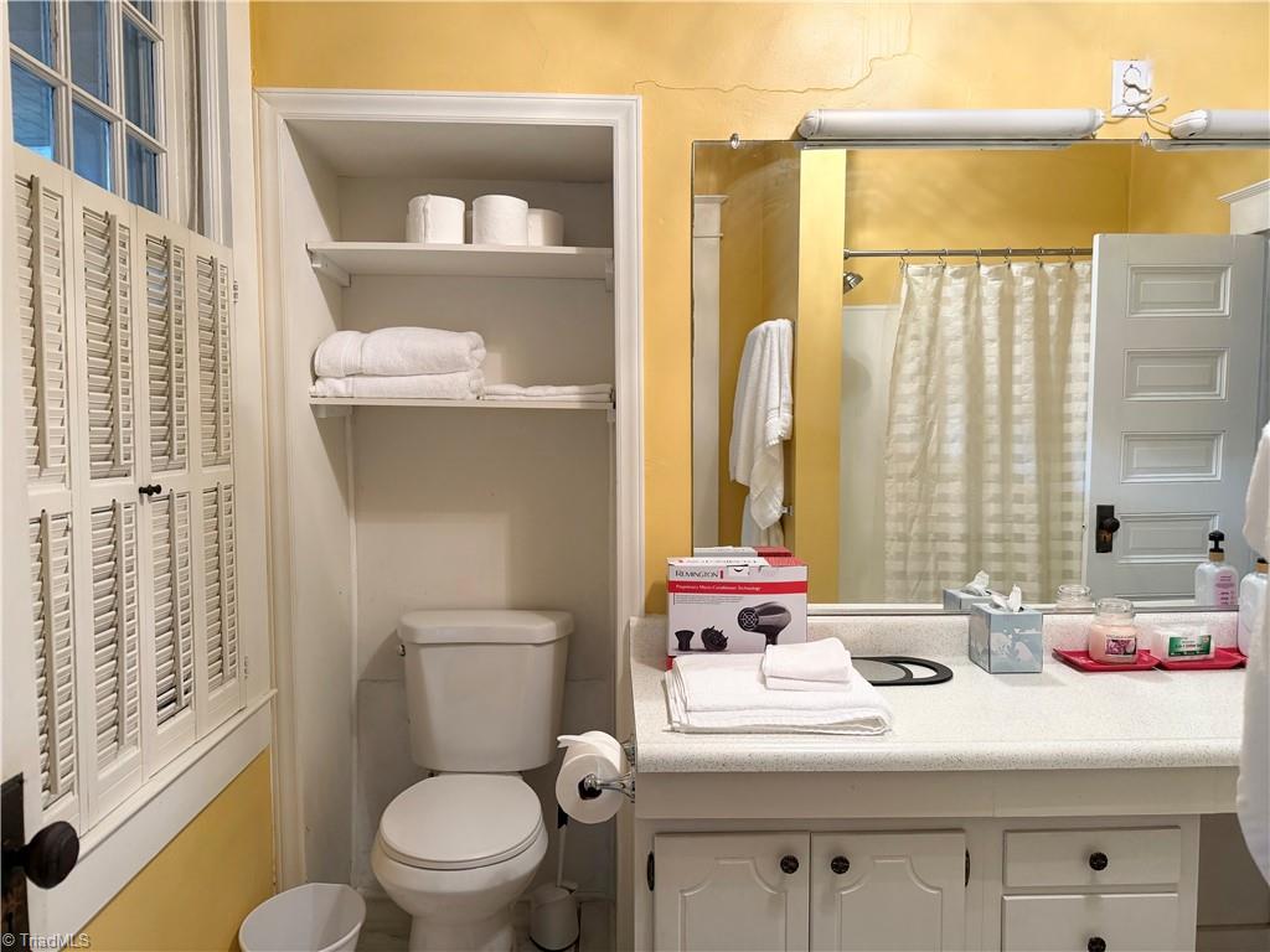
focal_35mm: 24
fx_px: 881
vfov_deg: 56.8
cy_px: 476
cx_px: 635
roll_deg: +0.6
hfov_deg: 71.6
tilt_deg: -3.4
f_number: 1.78
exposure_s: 1/60
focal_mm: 6.76
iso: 200
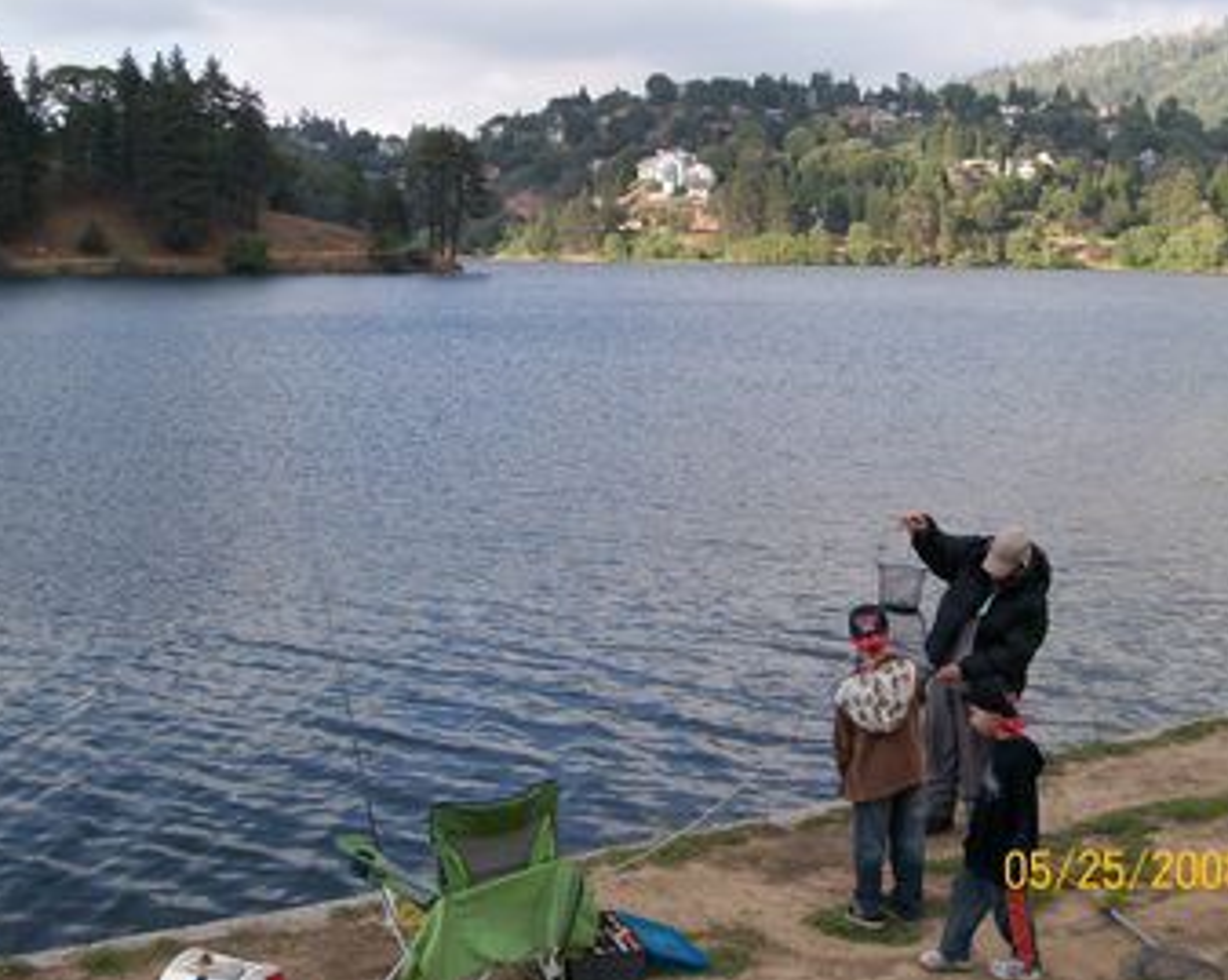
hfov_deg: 38.8
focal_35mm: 48
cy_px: 488
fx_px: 1743
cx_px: 645
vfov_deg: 31.4
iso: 80
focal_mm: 7.6
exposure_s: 1/473
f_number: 3
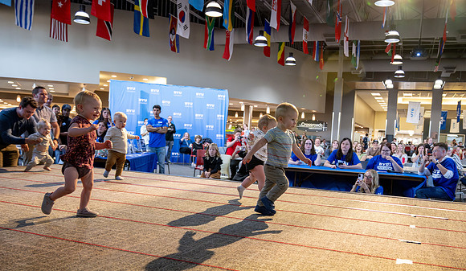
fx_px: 422
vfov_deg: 35.5
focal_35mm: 34
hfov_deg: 57.8
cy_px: 163
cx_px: 253
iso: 3200
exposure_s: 1/320
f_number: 4
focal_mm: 30
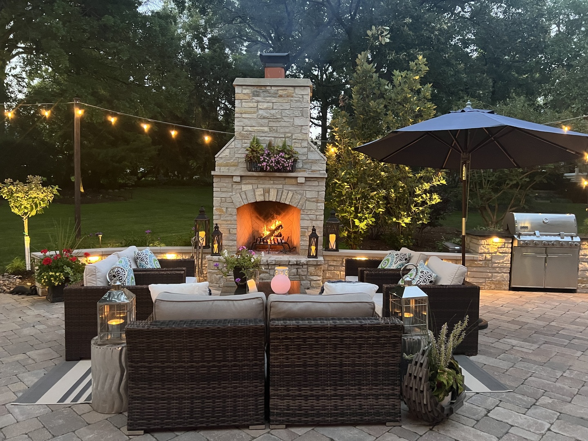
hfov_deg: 67.3
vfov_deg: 53.1
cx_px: 294
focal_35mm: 26
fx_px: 442
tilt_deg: -5.1
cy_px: 220
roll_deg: -1.2
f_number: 1.5
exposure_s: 1/30
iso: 500
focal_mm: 5.7
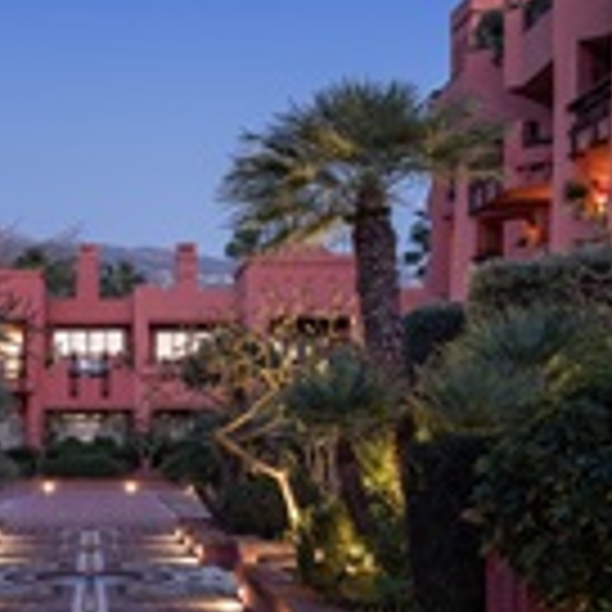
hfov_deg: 27.8
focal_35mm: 60
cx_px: 90
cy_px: 351
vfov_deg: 28.6
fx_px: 1200
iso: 64
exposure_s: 13
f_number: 8
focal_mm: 24
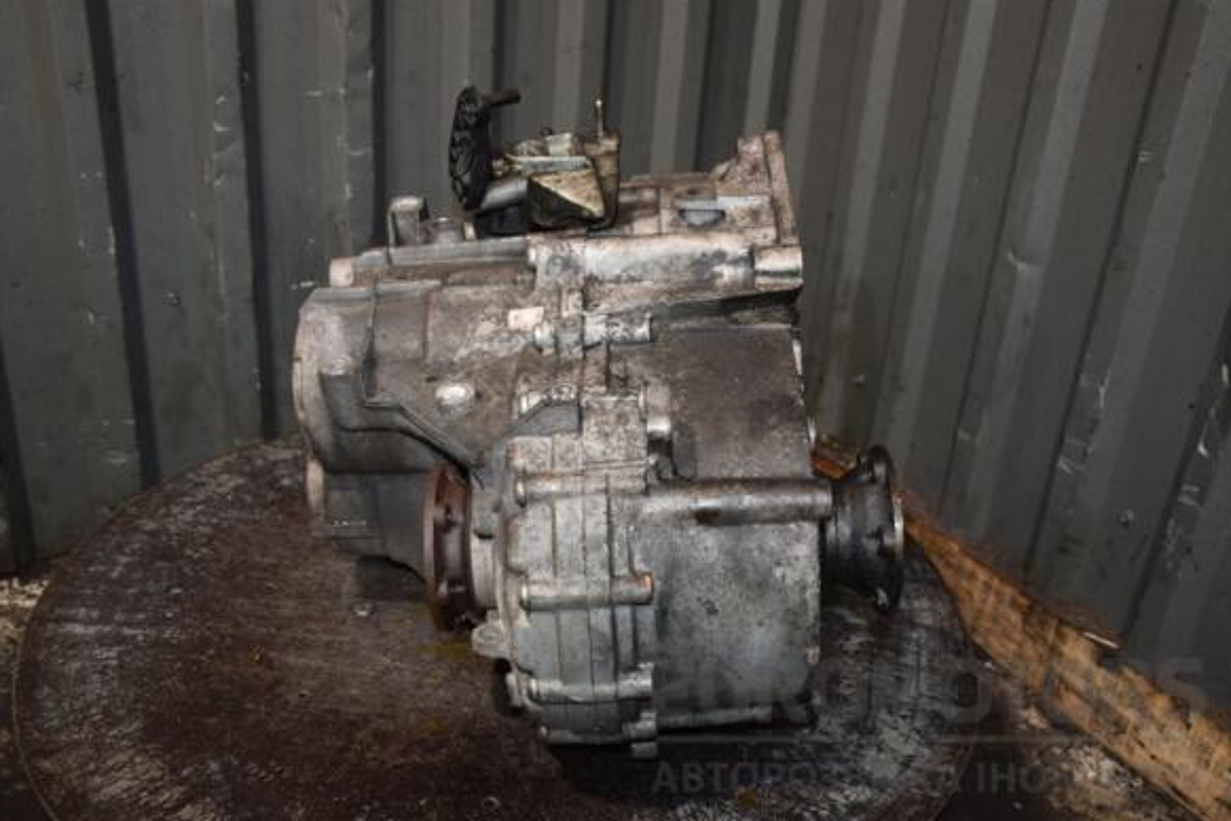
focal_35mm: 34
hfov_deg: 55.8
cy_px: 408
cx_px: 611
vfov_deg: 38.9
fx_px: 1163
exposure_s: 1/60
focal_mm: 22
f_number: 5
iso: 800
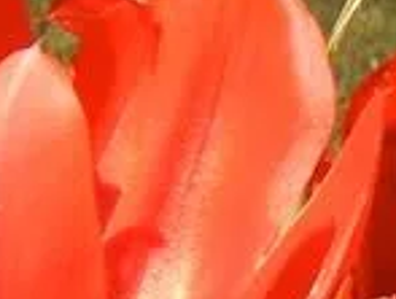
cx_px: 353
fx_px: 23888
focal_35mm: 2083
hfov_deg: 0.9
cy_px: 205
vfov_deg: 0.7
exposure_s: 1/348
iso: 160
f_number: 5.6
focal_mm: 54
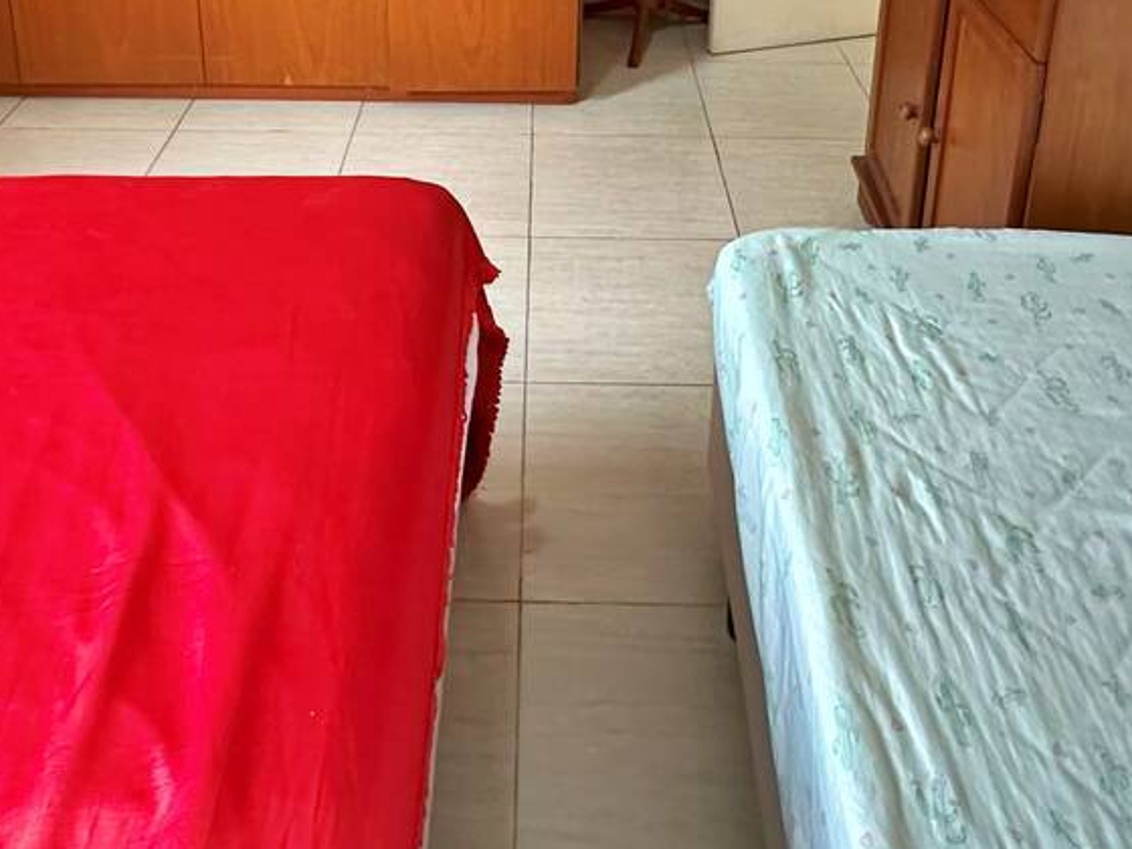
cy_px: -75
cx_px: 536
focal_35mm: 36
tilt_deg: -17.9
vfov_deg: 34.5
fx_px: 1177
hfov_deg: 51.3
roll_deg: -0.7
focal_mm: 2.22
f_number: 2.2
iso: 400
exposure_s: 1/60
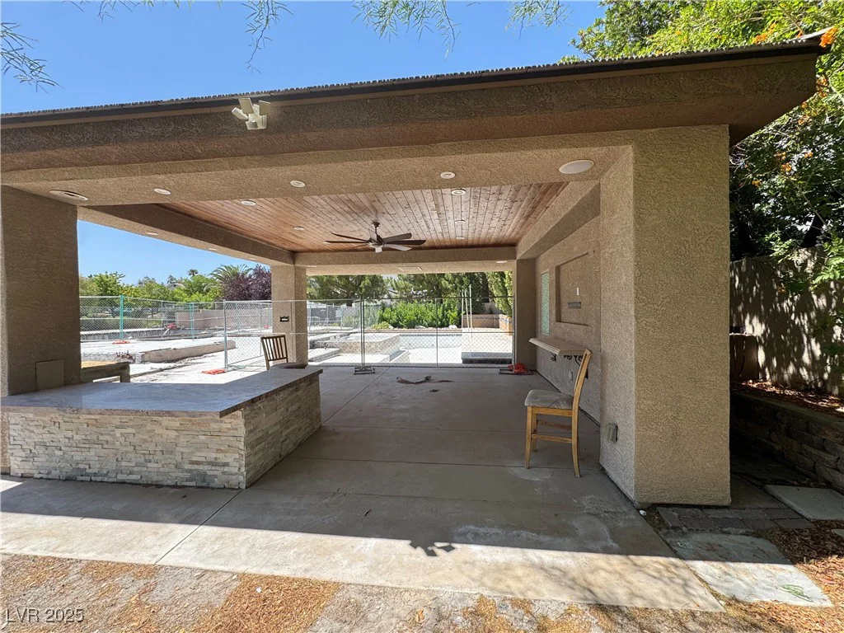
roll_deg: +0.7
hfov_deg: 102.1
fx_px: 341
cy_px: 316
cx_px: 422
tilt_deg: -1.7
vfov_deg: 85.7
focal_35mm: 14
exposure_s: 1/831
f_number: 2.2
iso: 40
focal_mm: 2.22
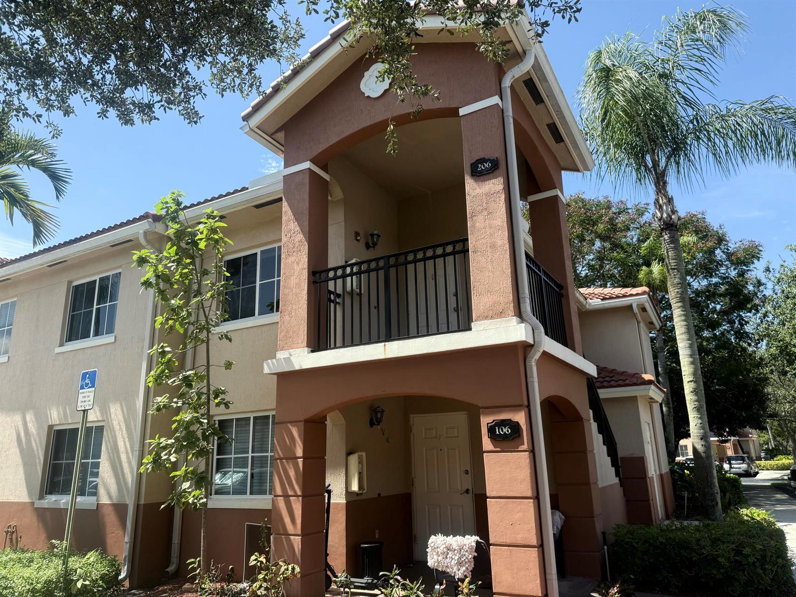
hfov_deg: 71.6
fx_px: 552
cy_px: 298
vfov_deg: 56.8
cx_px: 398
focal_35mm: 24
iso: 80
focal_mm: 6.76
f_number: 1.78
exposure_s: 1/1689
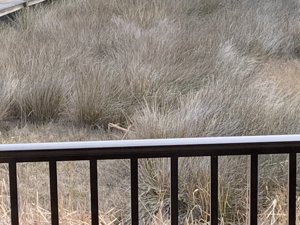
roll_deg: +1.1
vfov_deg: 10.7
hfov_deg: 14.3
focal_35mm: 138
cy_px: 137
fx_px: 1196
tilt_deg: -14.1
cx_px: 174
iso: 25
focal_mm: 4.25
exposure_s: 1/397
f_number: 1.8
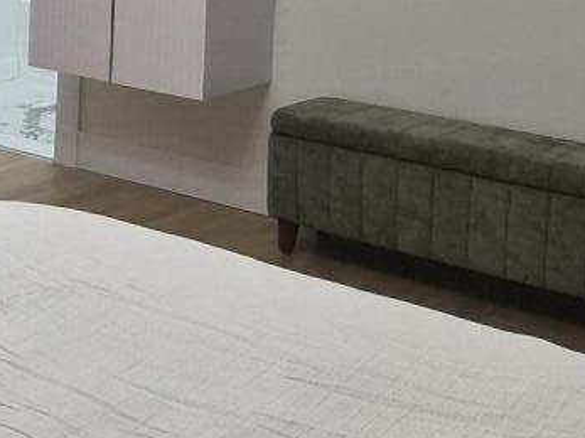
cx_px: -435
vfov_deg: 18.0
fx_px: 1267
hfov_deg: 19.9
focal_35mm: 75
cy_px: -167
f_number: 2.2
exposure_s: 1/60
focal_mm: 1.7
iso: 64
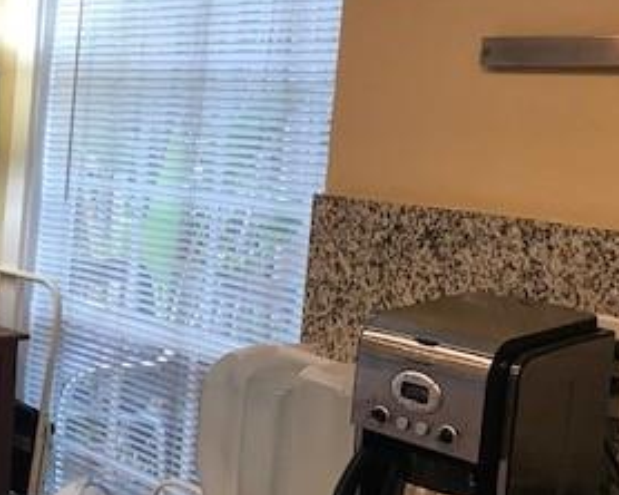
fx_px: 1153
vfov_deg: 24.2
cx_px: 60
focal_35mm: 63
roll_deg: -4.9
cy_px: 221
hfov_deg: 28.8
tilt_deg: -2.2
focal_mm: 3.99
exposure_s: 1/30
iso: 32
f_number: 1.8
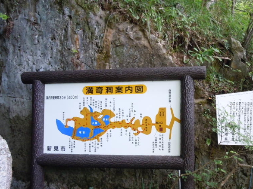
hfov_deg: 41.5
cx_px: 171
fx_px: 329
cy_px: 113
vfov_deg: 32.1
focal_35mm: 45
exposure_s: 1/60
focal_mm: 5.9
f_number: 4
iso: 400
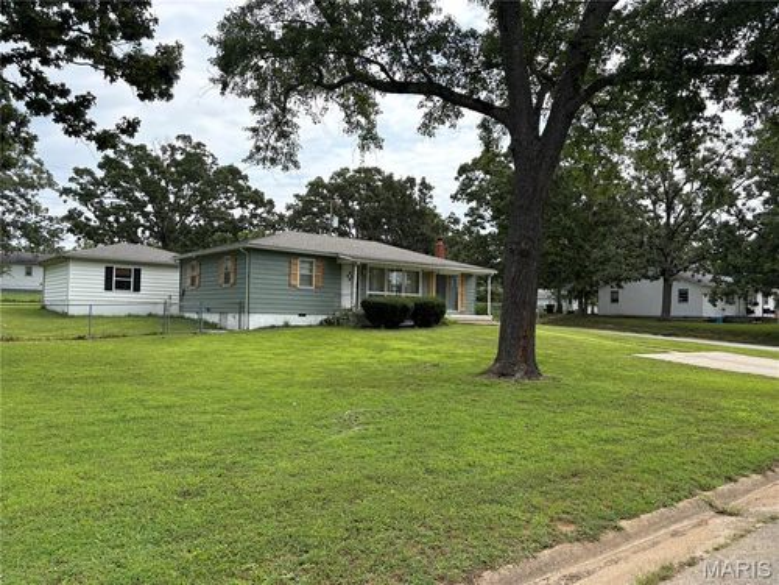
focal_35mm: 26
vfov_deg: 53.1
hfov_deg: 67.3
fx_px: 585
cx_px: 390
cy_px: 292
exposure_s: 1/1953
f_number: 1.6
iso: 64
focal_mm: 5.96
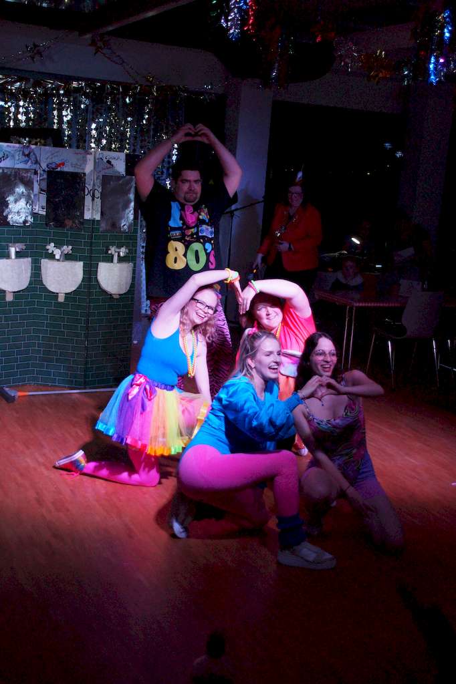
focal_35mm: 42
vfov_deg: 46.4
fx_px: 798
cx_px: 228
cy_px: 342
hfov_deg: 31.9
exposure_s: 1/125
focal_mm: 28
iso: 3200
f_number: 4
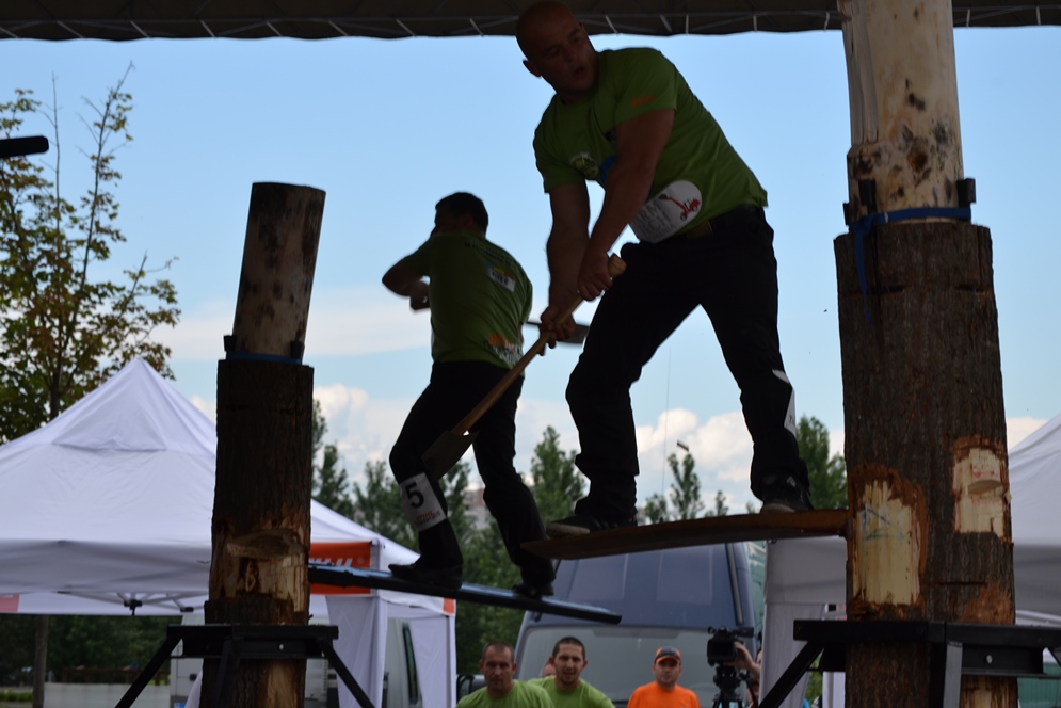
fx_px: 3184
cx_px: 530
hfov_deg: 18.9
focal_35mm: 108
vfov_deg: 12.7
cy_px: 354
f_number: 7.1
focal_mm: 72
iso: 100
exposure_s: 1/200
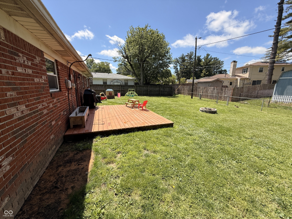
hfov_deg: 102.1
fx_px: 118
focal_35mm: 14
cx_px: 146
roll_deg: -0.5
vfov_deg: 85.7
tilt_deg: -10.4
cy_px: 110
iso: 50
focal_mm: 2.22
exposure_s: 1/1259
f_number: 2.2
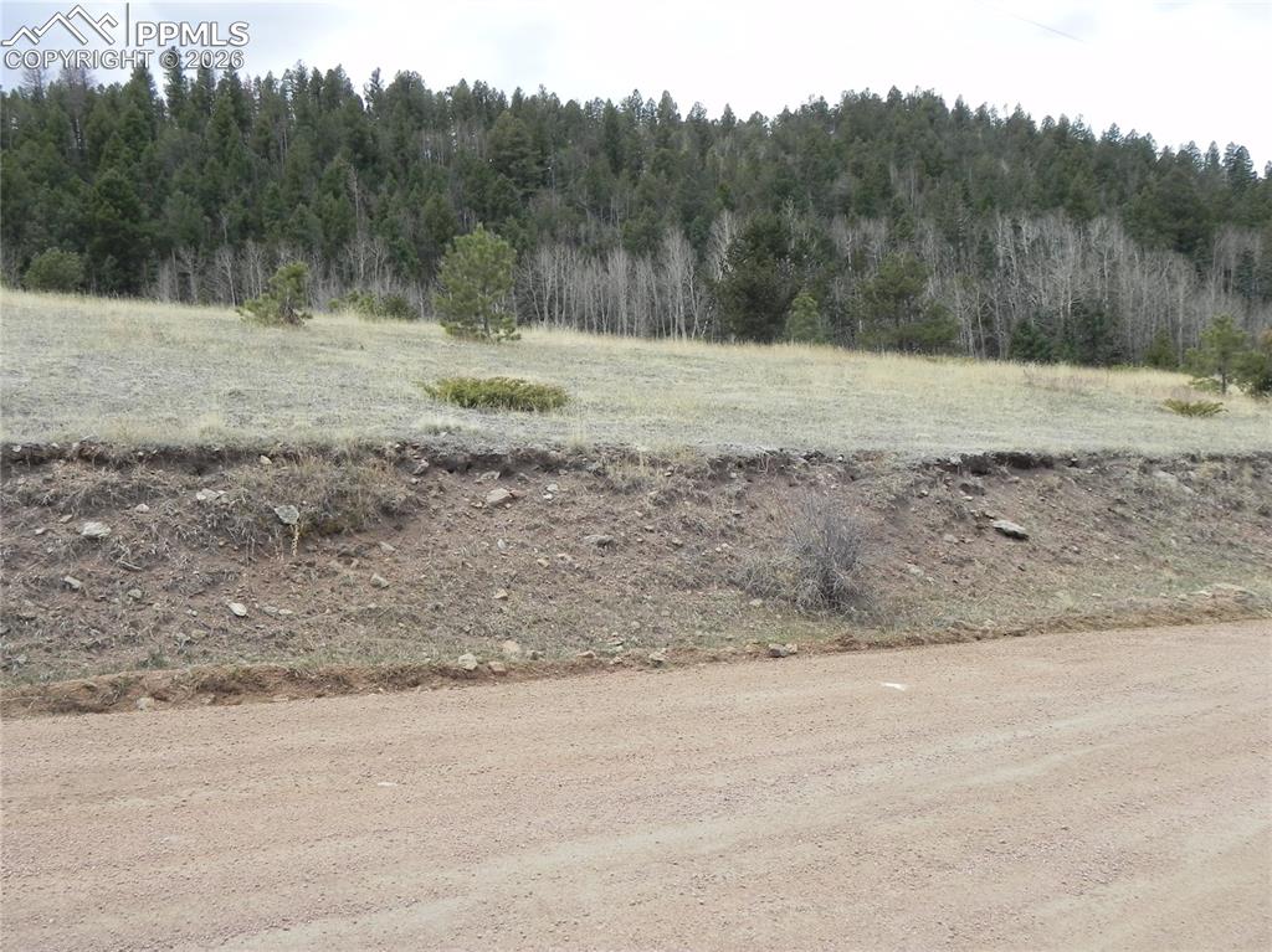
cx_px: 636
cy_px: 476
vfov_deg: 42.9
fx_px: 1212
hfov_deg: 55.4
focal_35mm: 33
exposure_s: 1/252
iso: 160
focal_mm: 5.9
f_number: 5.6
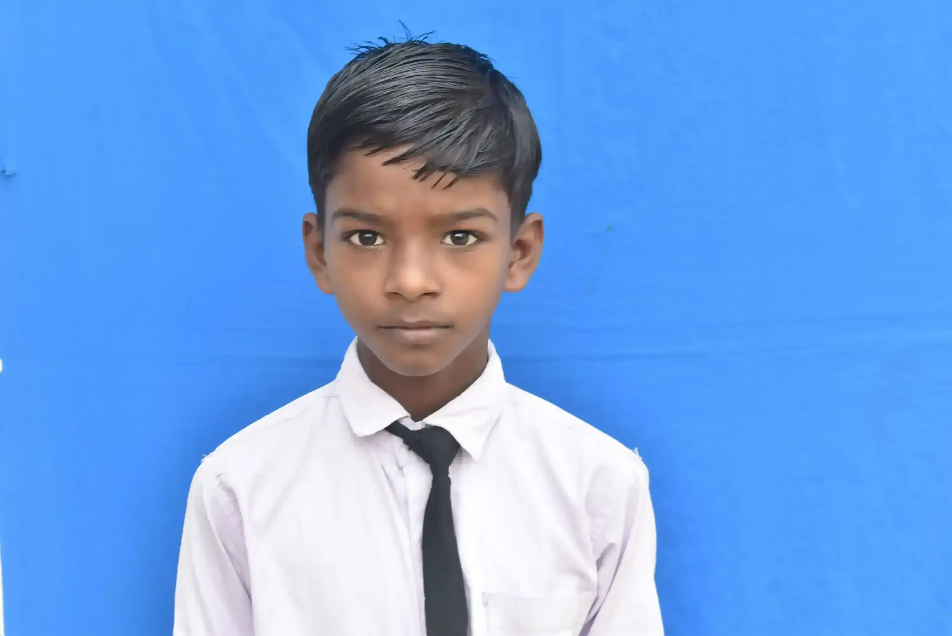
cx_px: 476
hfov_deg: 24.6
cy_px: 318
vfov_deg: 16.6
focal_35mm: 82
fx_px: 2183
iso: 500
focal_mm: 55
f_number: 8
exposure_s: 1/60
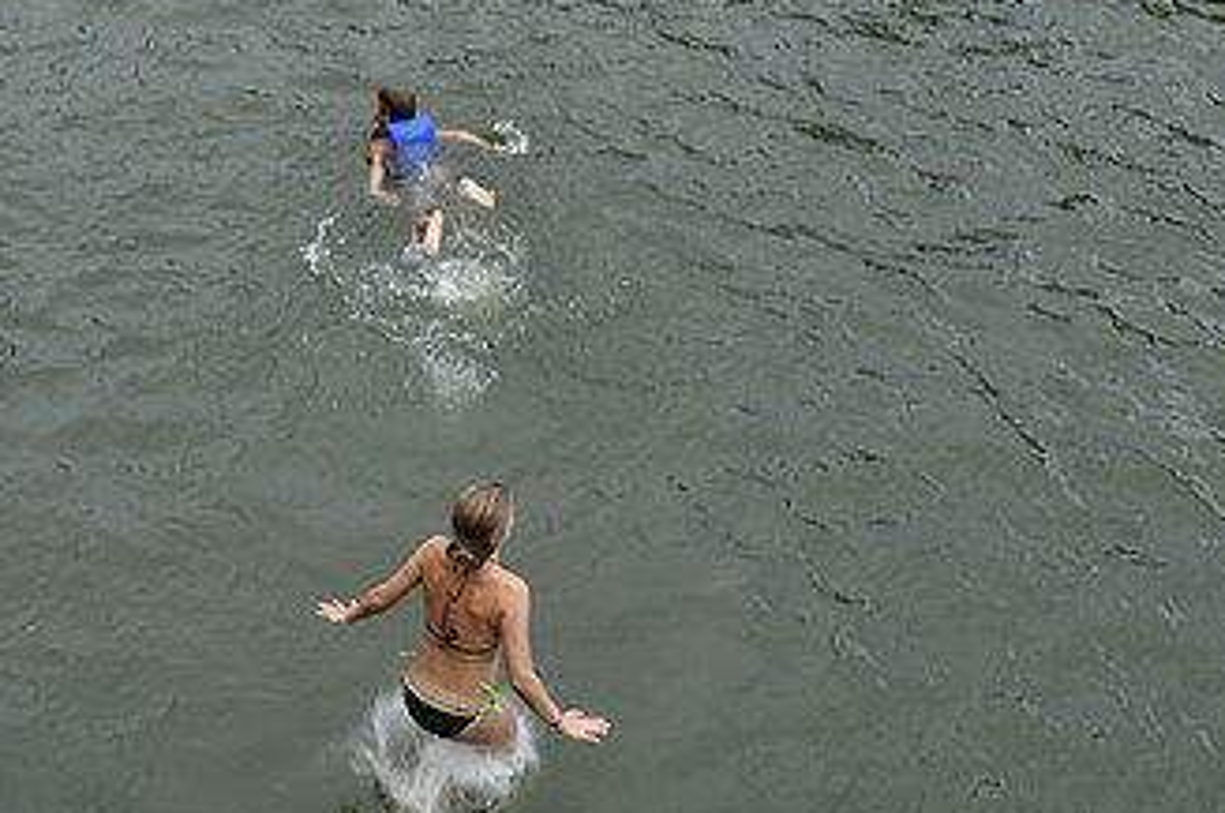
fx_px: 2443
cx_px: 450
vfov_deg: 18.8
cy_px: 564
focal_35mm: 72
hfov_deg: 28.0
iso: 200
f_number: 8
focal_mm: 27
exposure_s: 1/320
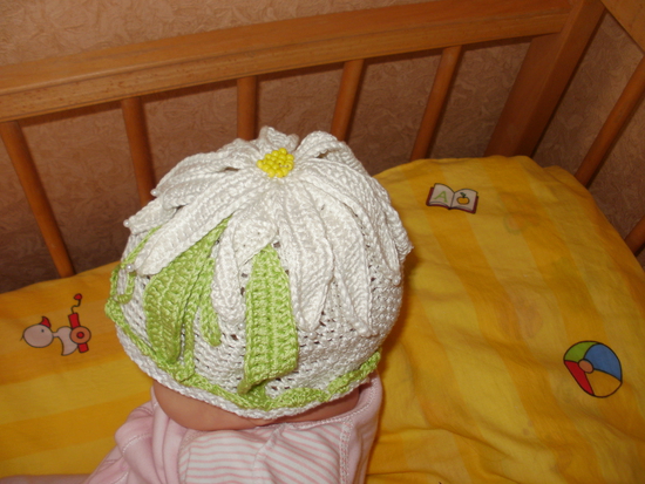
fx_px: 671
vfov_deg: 39.7
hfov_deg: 51.3
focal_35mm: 36
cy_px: 242
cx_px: 322
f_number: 3.5
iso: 100
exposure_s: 1/30
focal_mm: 6.3
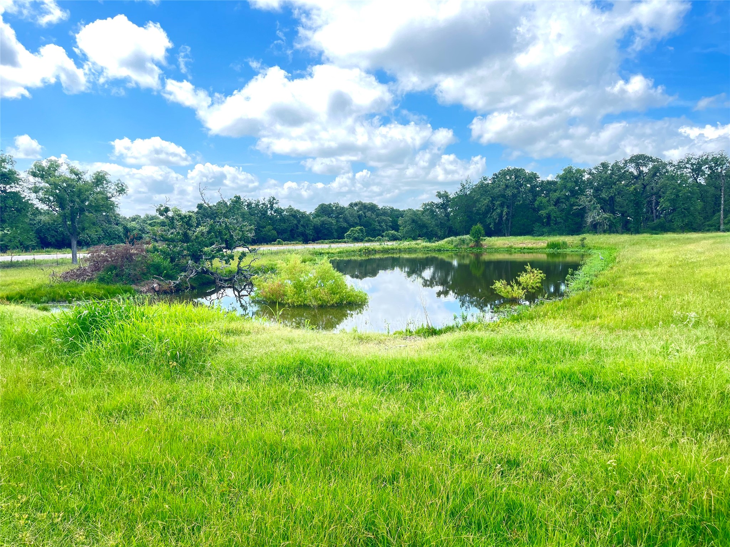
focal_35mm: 26
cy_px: 274
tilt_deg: -4.2
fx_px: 548
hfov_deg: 67.3
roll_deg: +0.6
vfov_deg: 53.1
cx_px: 365
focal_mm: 5.1
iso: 50
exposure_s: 1/705
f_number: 1.6
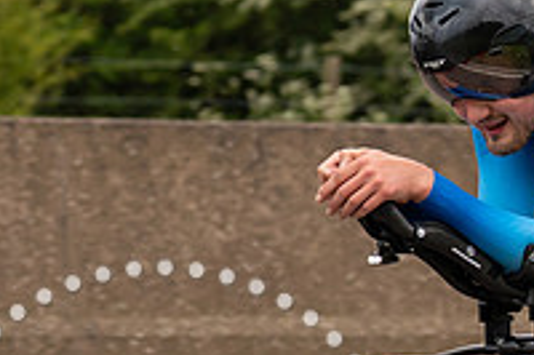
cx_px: 423
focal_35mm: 402
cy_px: 157
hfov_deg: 5.1
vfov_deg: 3.4
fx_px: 5958
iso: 250
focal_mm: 70
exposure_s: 1/1000
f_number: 3.5
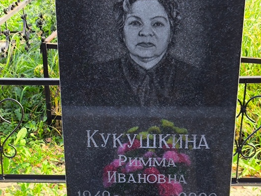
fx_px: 581
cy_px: 148
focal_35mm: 77
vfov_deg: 19.0
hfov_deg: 25.3
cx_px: 111
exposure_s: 1/209
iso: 50
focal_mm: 4.71
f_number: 1.7
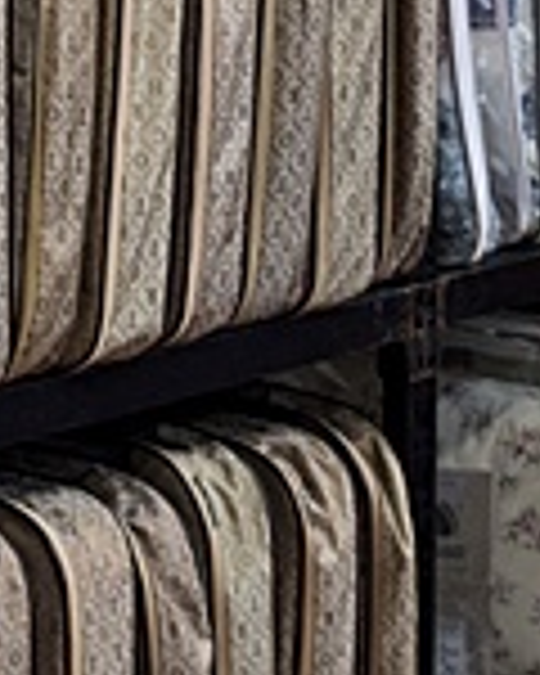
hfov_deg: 8.5
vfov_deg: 11.0
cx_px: -562
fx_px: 3436
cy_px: -178
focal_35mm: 172
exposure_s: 1/120
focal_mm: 6.57
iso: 400
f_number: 1.6
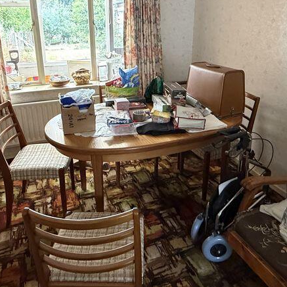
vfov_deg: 54.5
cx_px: 140
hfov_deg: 55.6
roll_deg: +0.2
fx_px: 272
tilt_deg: -17.6
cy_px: 97
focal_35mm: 29
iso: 640
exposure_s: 1/60
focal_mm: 2.22
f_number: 2.2
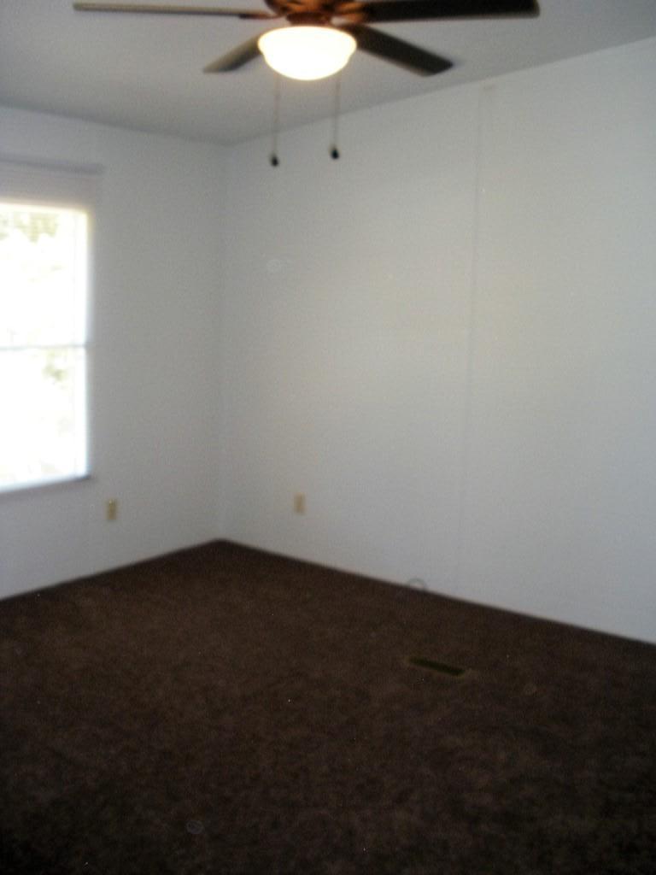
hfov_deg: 39.7
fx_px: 910
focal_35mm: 36
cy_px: 438
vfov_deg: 51.4
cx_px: 328
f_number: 3.5
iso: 205
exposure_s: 1/50.4
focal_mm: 6.3
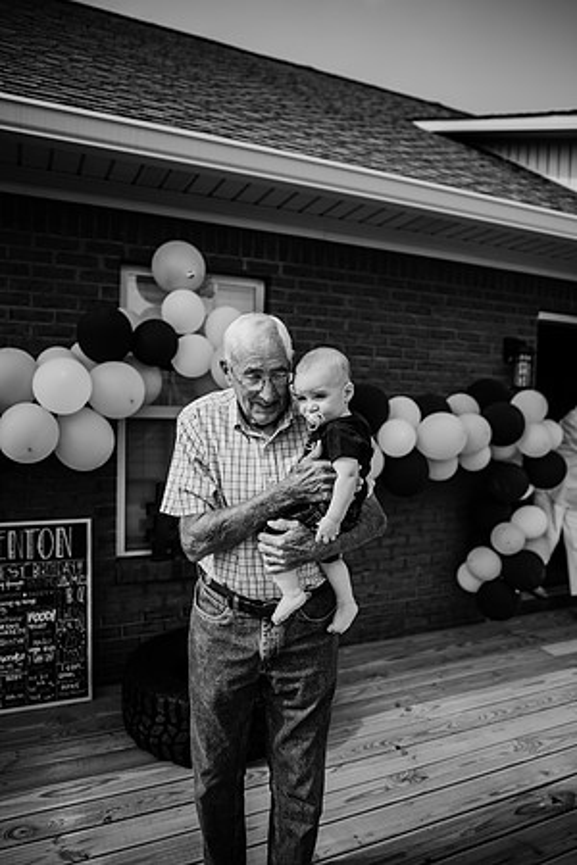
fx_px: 577
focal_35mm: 24
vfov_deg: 73.7
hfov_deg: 53.1
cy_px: 432
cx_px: 288
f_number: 2.2
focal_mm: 24
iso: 100
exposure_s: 1/1250
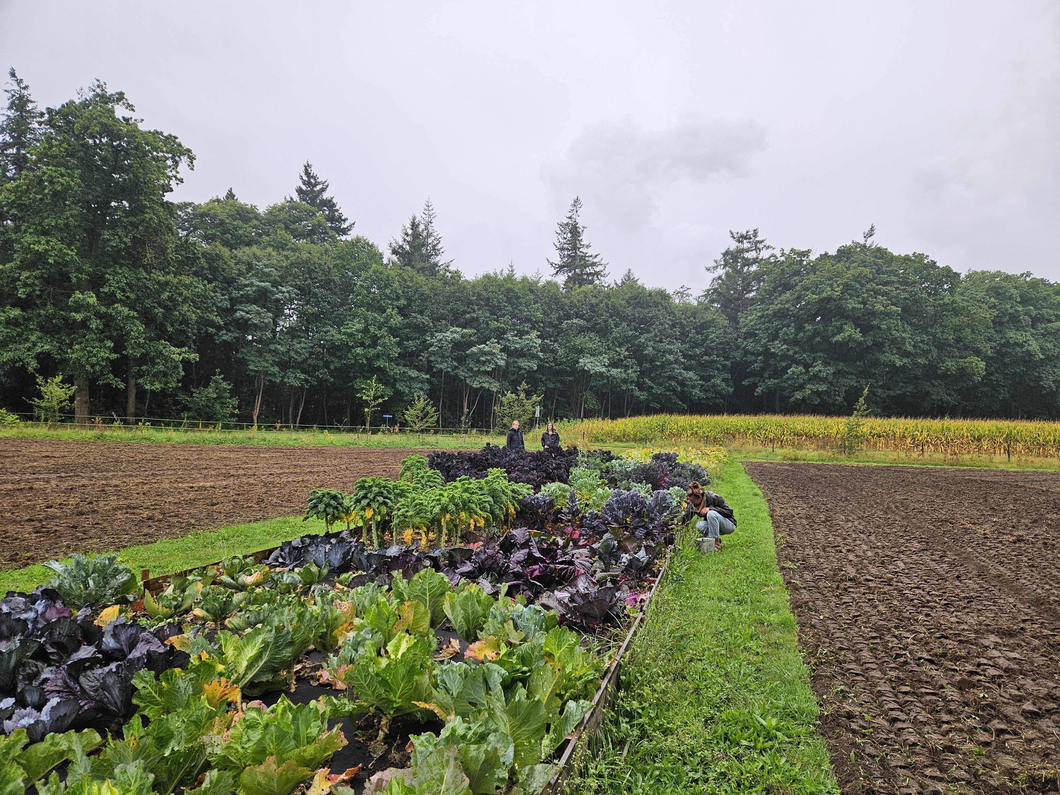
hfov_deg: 73.9
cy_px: 398
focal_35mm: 23
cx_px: 530
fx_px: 704
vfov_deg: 58.9
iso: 64
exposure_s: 1/190
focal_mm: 5.4
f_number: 1.8
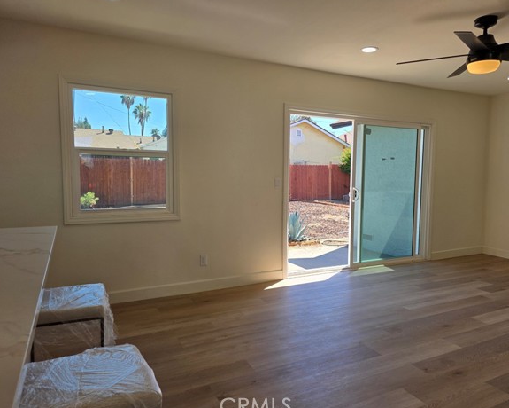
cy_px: 206
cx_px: 268
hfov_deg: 68.1
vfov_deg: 56.8
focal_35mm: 25
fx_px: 377
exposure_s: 1/1636
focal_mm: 6.3
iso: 80
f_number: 1.7
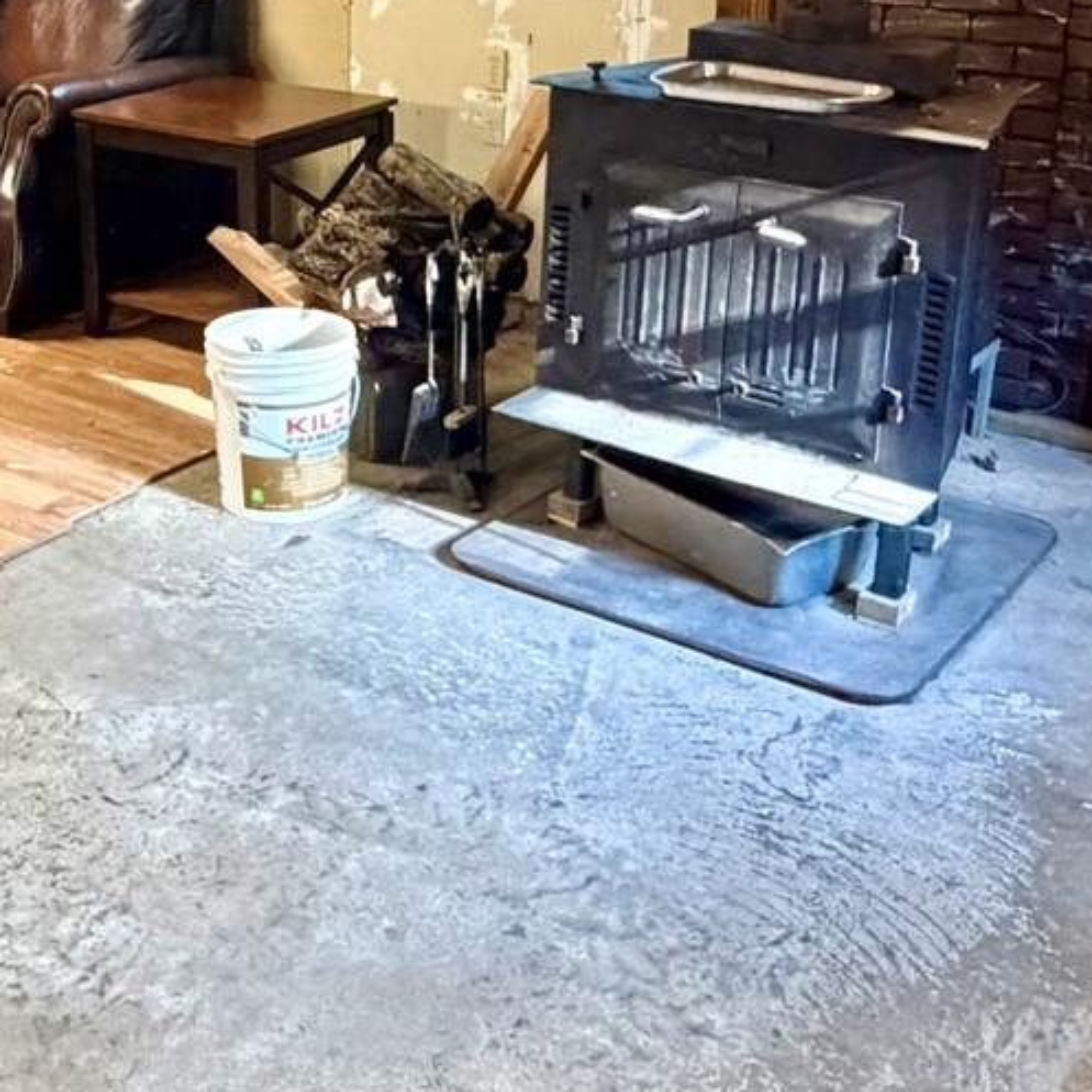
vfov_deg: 32.7
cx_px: 316
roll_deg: +0.3
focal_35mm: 51
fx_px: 1820
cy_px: 257
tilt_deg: -17.0
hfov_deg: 32.9
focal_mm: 2.22
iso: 800
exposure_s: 1/60
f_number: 2.2
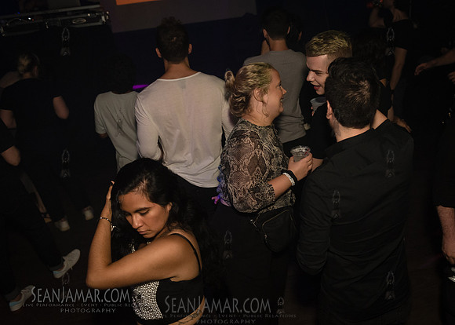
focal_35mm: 37
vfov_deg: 37.8
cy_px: 152
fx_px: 474
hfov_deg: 51.1
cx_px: 260
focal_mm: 29
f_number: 3.5
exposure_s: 1/250
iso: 2000
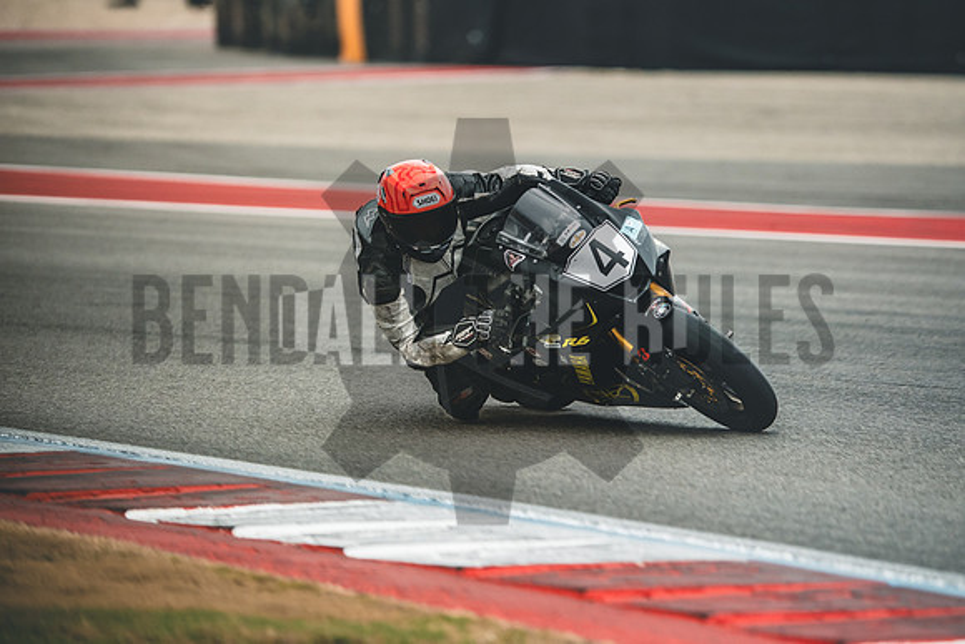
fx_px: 8043
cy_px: 322
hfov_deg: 6.9
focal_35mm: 300
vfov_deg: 4.6
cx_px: 482
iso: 1000
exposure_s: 1/4000
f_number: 2
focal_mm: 200
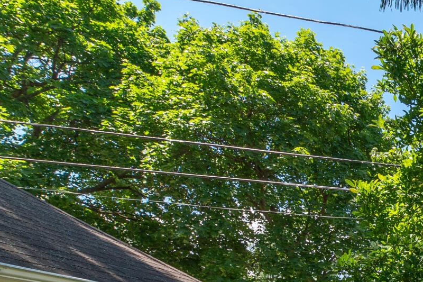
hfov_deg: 29.5
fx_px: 529
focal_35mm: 45
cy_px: 354
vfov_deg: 26.0
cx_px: 613
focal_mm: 12
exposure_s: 1/400
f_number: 8
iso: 320
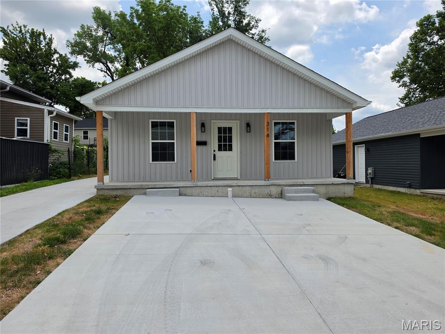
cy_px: 167
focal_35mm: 23
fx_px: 296
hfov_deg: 73.9
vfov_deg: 58.9
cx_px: 222
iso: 64
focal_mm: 6.5
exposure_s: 1/7622
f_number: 1.4
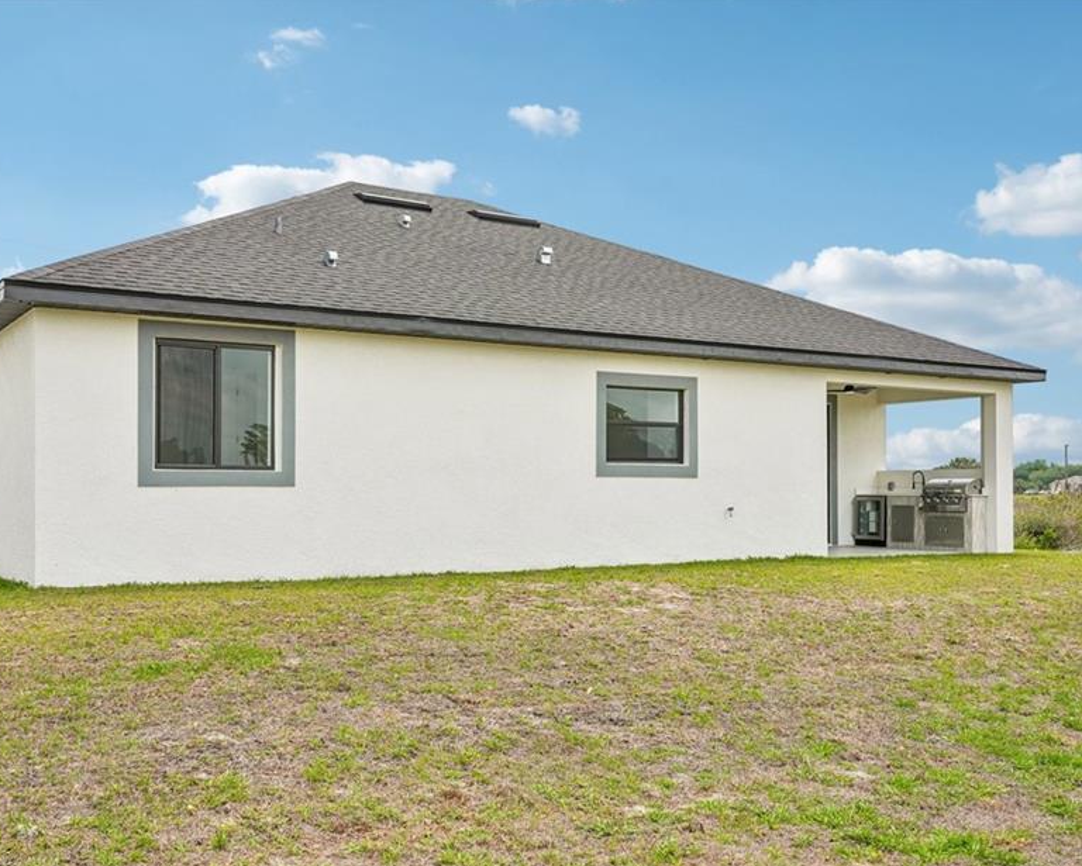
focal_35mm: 36
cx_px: 452
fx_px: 1141
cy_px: 475
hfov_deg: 50.5
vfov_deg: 41.5
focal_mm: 28.5
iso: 400
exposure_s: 1/1250
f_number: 8
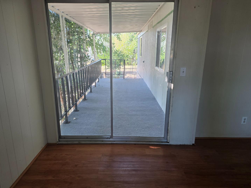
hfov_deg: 71.6
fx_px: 174
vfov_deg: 56.8
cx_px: 126
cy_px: 98
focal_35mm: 24
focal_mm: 6.25
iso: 250
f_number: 1.7
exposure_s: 1/120
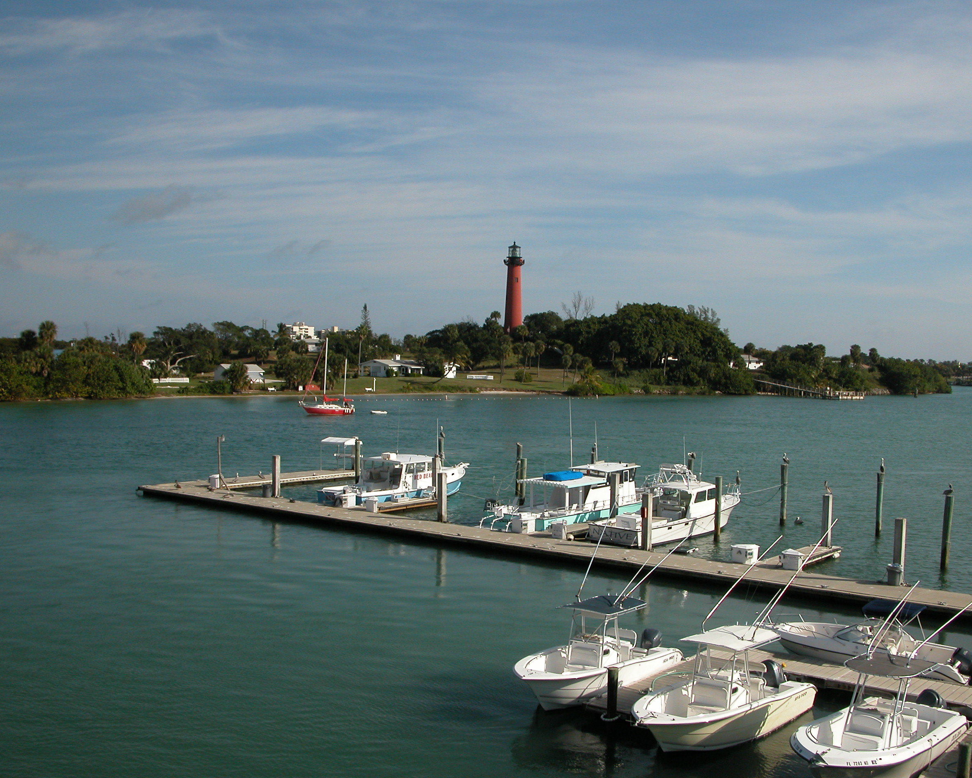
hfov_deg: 47.9
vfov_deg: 39.2
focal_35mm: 38
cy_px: 390
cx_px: 494
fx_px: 1093
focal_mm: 9.2
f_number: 7.1
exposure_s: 1/528
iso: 100
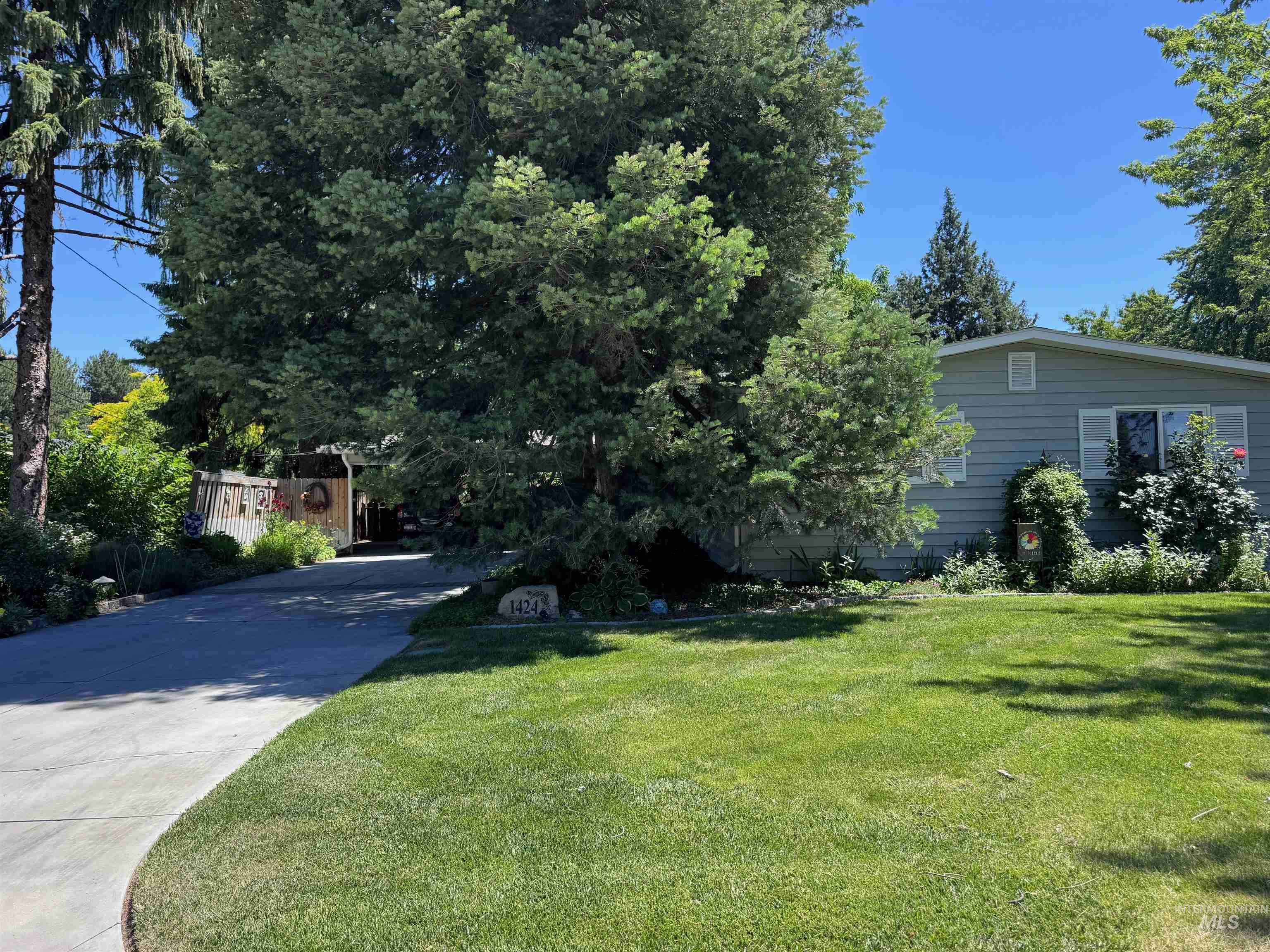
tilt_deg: +1.5
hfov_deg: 71.6
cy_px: 476
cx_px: 635
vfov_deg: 56.8
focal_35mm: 24
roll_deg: +1.2
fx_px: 881
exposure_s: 1/1395
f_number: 1.78
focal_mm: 6.76
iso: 80
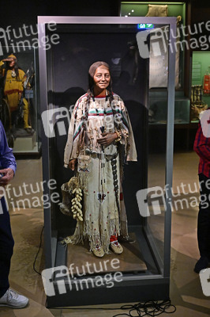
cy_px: 158
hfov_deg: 41.0
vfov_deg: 58.8
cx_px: 105
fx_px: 280
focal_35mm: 32
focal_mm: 32
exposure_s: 1/200
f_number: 2.8
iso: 6400
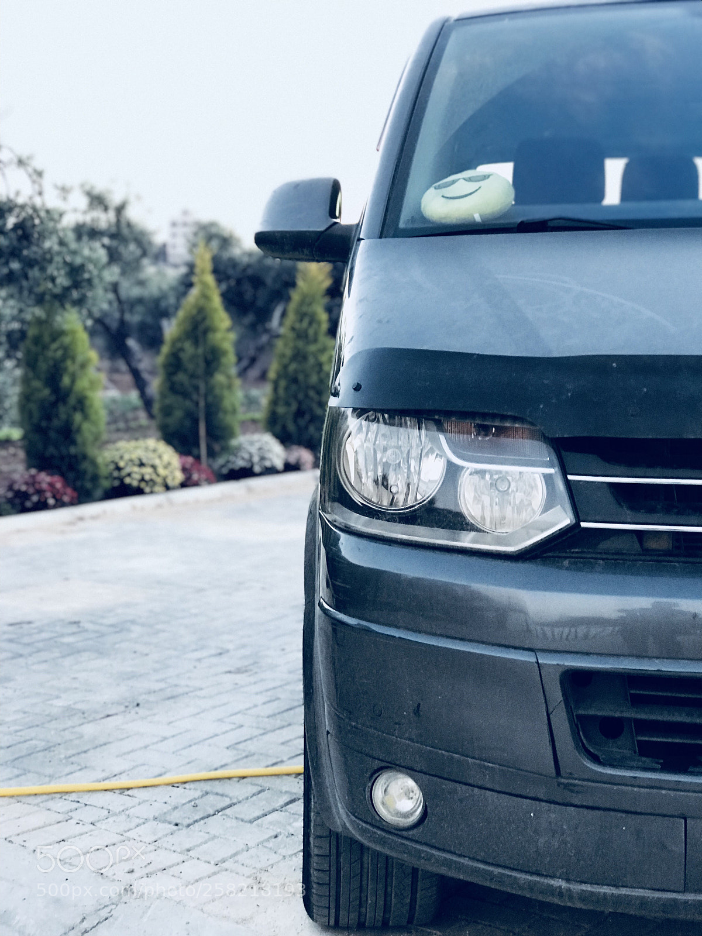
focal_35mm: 57
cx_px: 351
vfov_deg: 33.8
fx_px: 1541
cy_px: 468
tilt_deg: -5.2
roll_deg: -0.4
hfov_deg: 25.7
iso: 250
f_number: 2.8
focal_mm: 6.6
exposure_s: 1/50
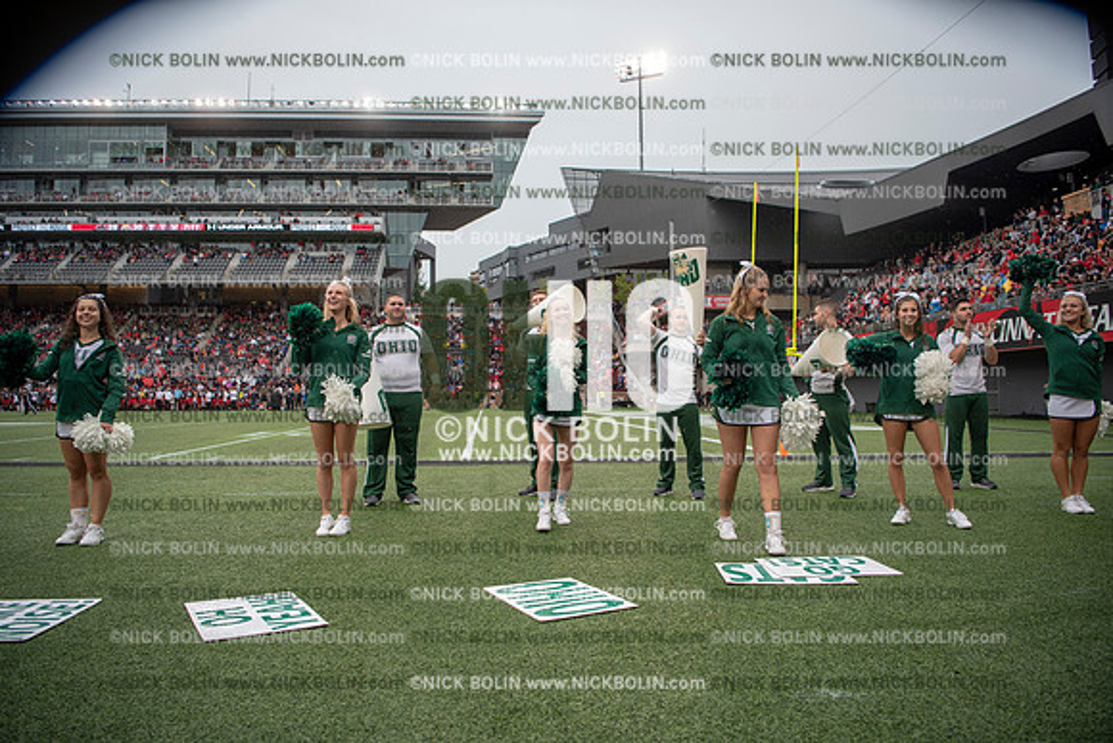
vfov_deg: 53.2
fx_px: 742
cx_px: 556
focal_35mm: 24
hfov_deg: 73.7
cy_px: 372
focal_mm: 24
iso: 250
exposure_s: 1/1000
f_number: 2.8
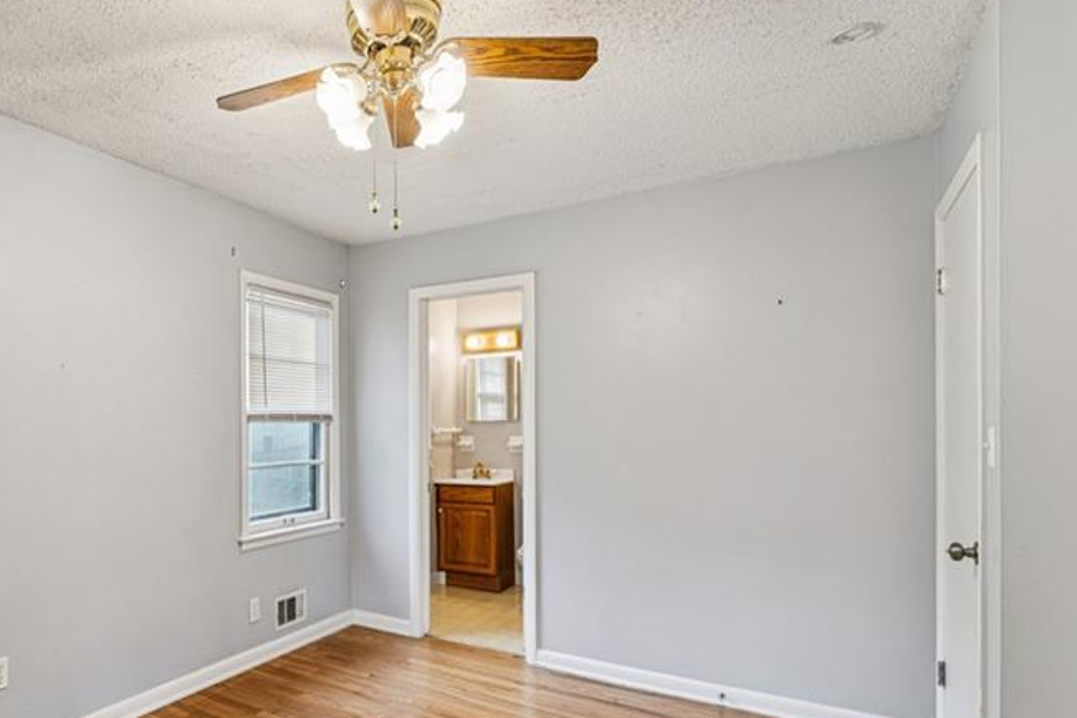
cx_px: 271
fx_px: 658
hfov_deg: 73.2
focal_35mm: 22
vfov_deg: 56.8
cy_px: 433
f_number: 11
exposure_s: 1/8
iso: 400
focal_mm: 14
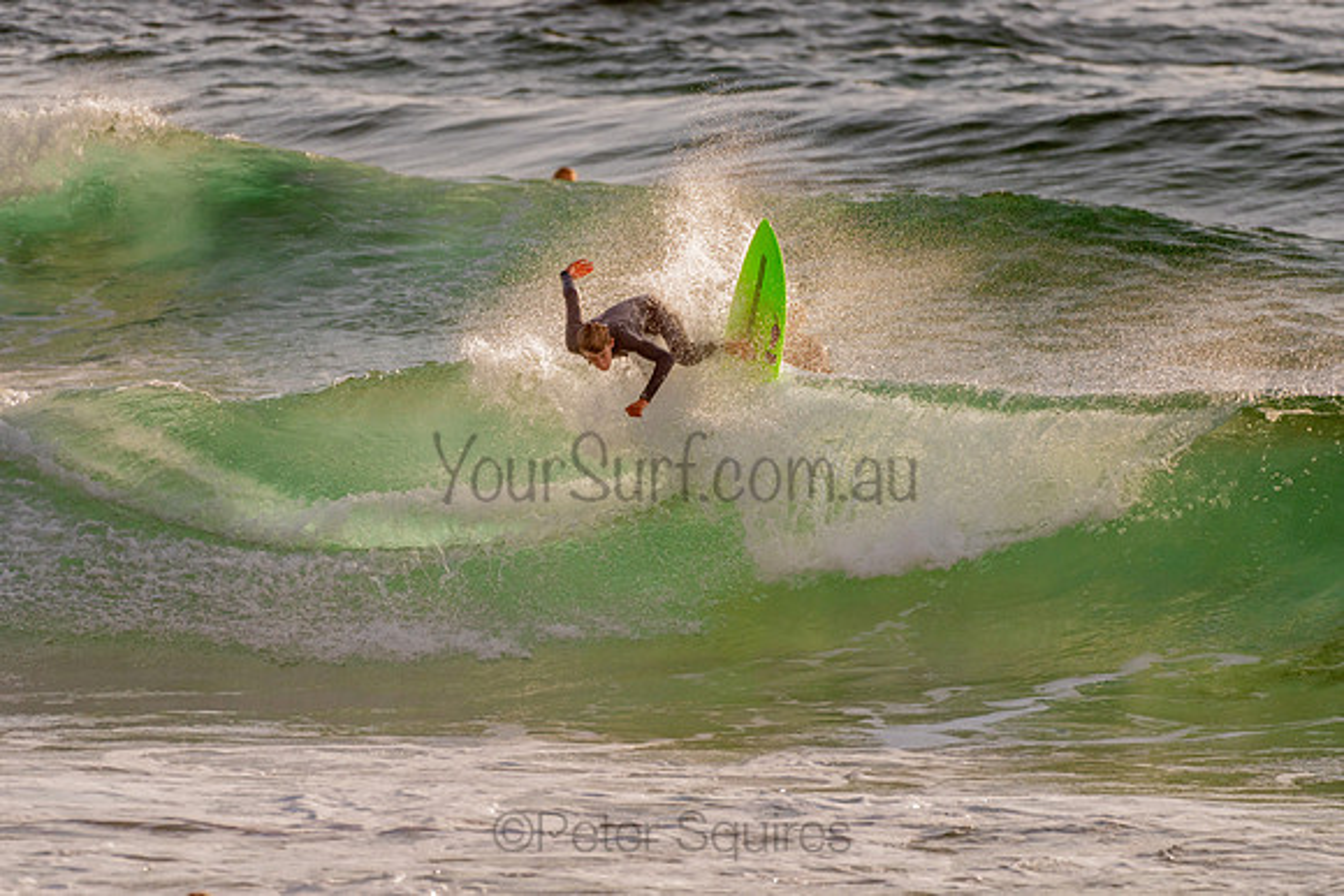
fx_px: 22886
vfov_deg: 2.2
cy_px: 435
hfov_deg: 3.4
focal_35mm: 613
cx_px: 655
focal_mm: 500
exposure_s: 1/2000
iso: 220
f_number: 5.6
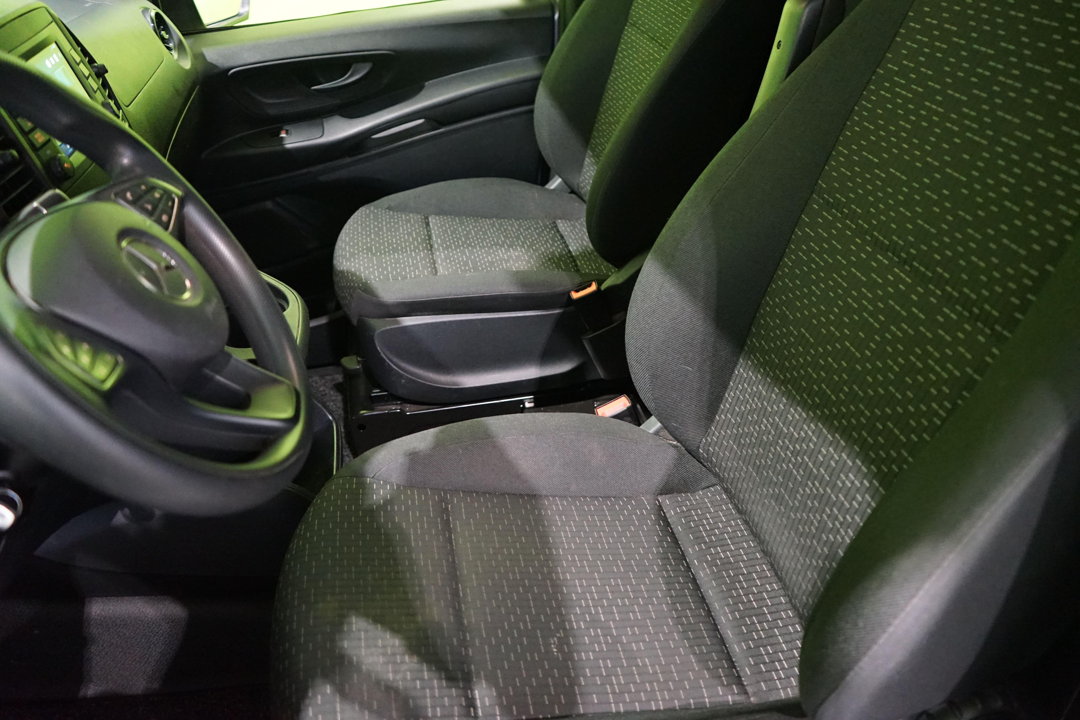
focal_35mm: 28
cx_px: 540
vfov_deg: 46.4
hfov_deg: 65.5
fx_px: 840
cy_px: 360
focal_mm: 28
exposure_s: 1/40
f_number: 3.5
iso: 6400
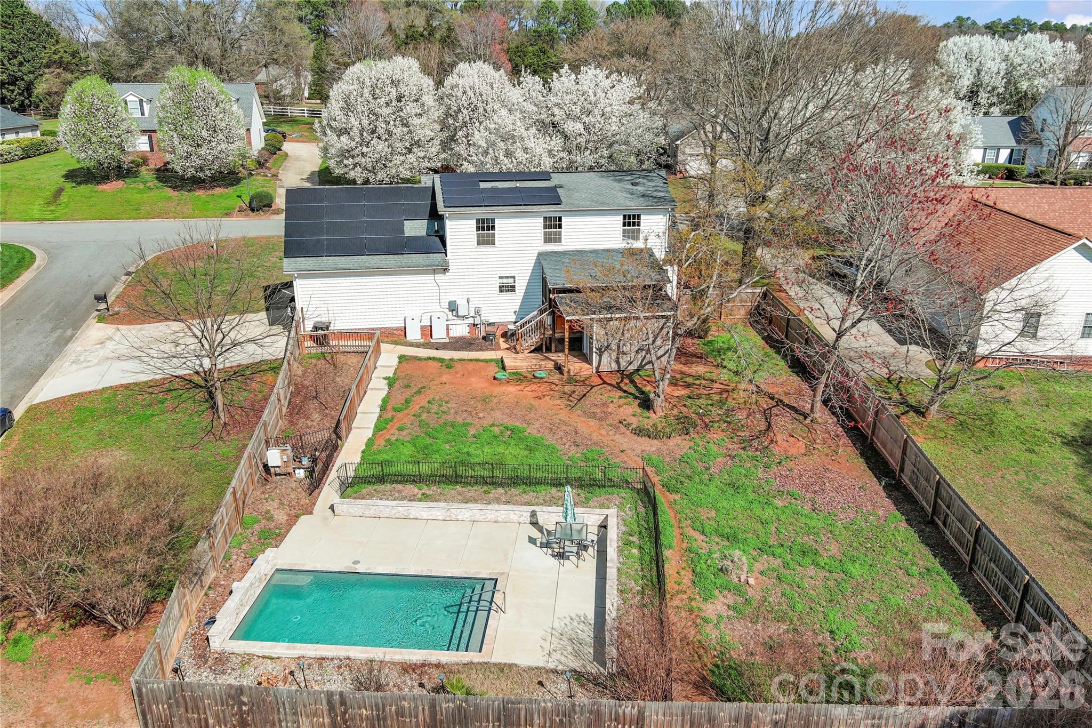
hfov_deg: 63.7
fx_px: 880
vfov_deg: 45.0
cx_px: 546
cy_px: 364
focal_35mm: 29
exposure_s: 1/1800
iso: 100
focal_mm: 10.57
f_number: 2.8
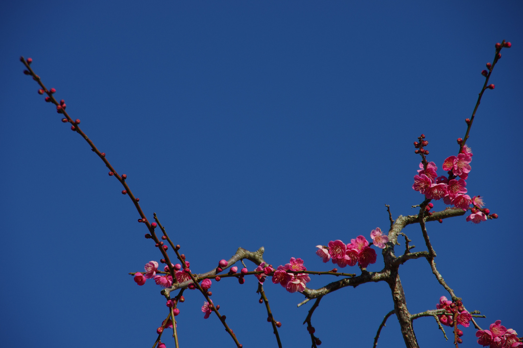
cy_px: 174
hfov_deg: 10.2
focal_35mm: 202
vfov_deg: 6.8
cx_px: 262
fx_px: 2941
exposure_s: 1/500
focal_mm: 135
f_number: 6.3
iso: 100
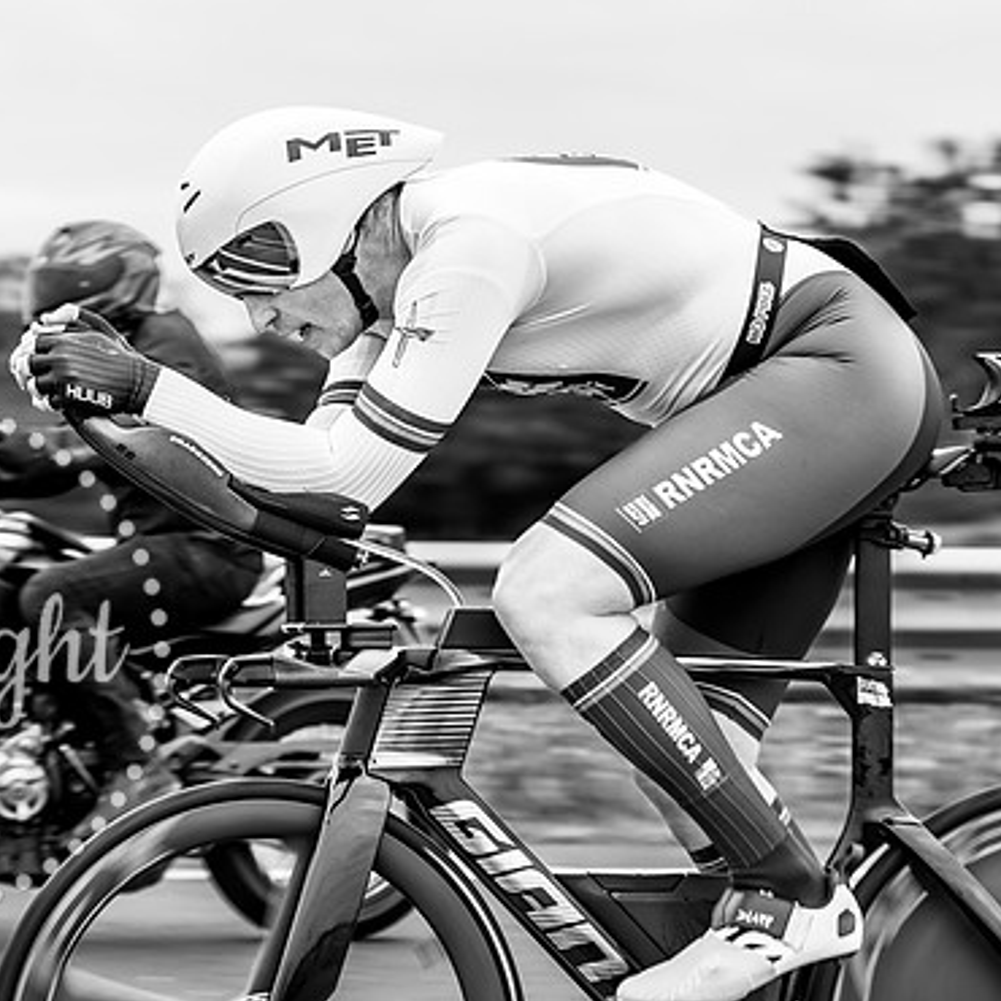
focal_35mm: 138
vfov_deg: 12.7
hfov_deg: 12.7
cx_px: 493
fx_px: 4515
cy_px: 452
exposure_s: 1/250
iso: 100
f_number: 4.5
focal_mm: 70
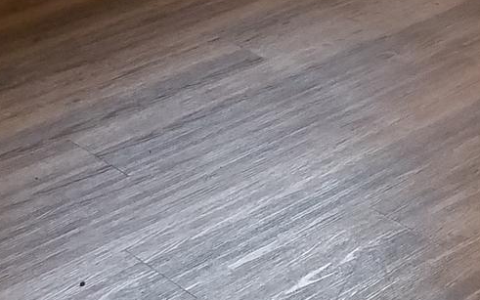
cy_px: -326
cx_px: 760
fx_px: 1505
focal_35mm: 115
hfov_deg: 16.3
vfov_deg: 10.4
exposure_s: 1/40
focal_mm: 4.2
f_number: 1.7
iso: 160
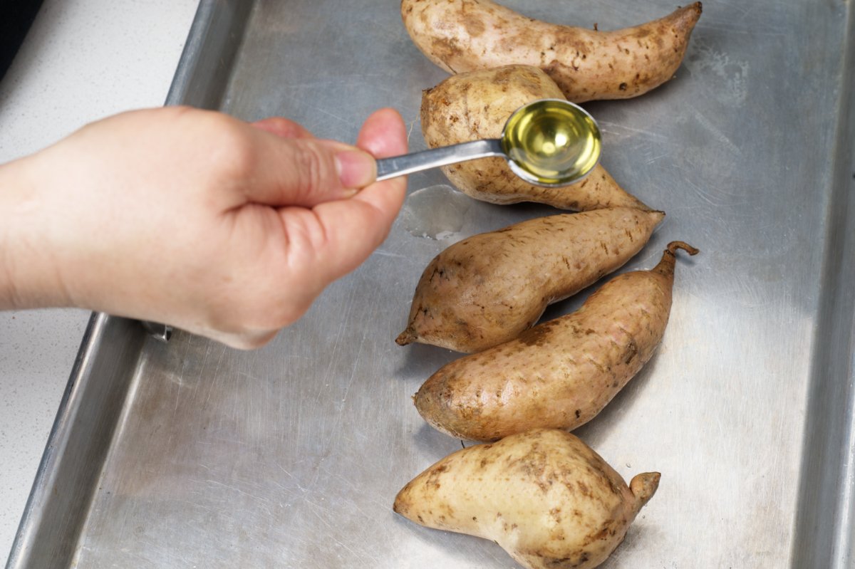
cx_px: 428
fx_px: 1448
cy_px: 284
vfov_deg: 22.2
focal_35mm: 61
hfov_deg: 32.9
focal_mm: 61
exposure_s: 1/80
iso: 200
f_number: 11
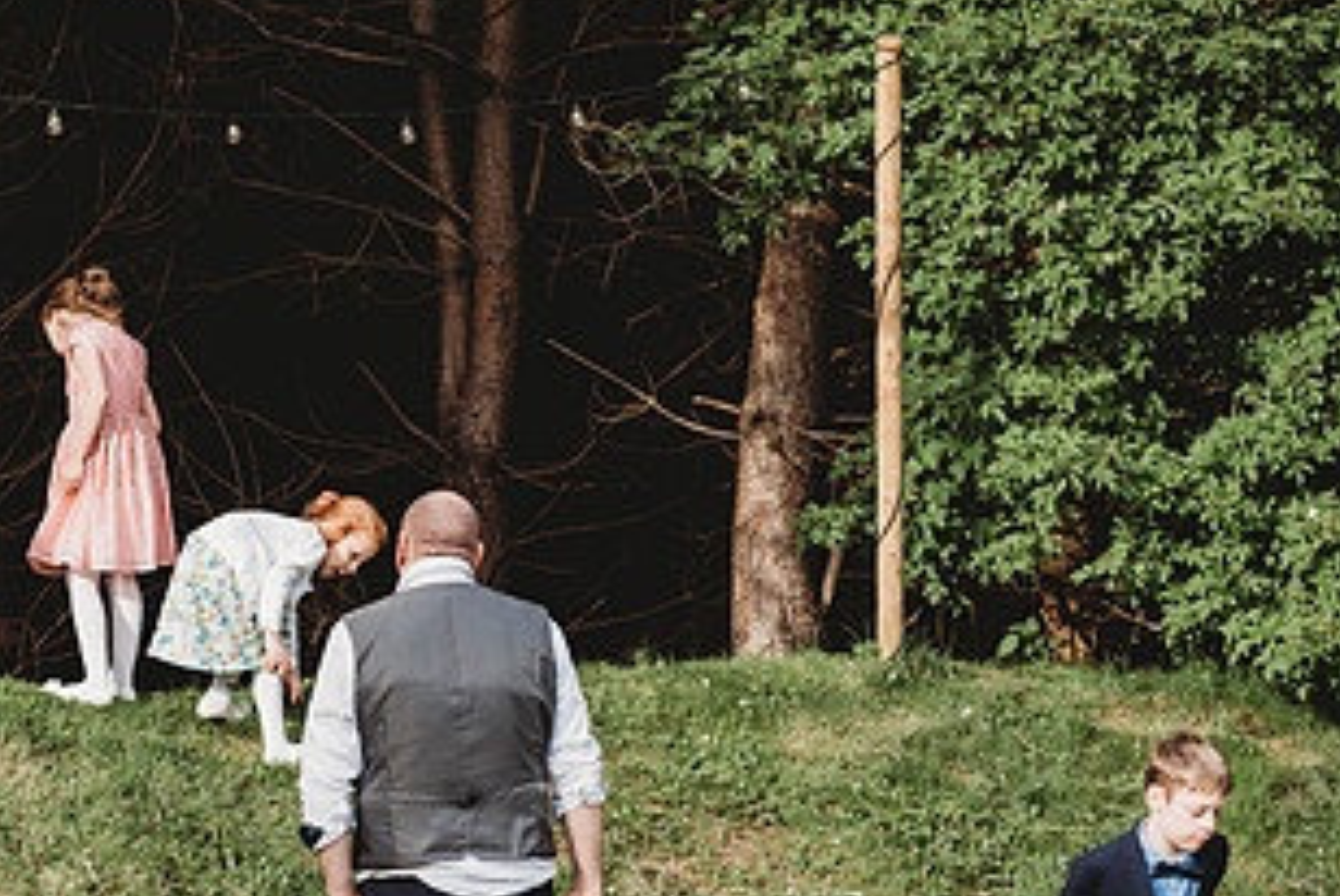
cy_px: 676
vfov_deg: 8.6
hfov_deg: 12.7
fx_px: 5961
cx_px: 144
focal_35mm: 160
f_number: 2.8
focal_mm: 85
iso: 200
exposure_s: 1/1250
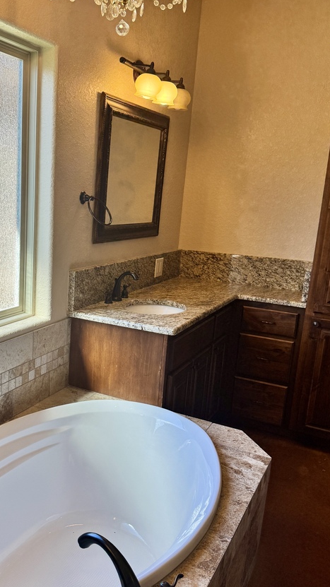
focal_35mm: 34
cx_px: 94
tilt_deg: -12.0
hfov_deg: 34.1
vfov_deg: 58.0
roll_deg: -2.0
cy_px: 316
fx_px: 529
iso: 80
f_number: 1.78
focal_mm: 6.76
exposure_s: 1/399
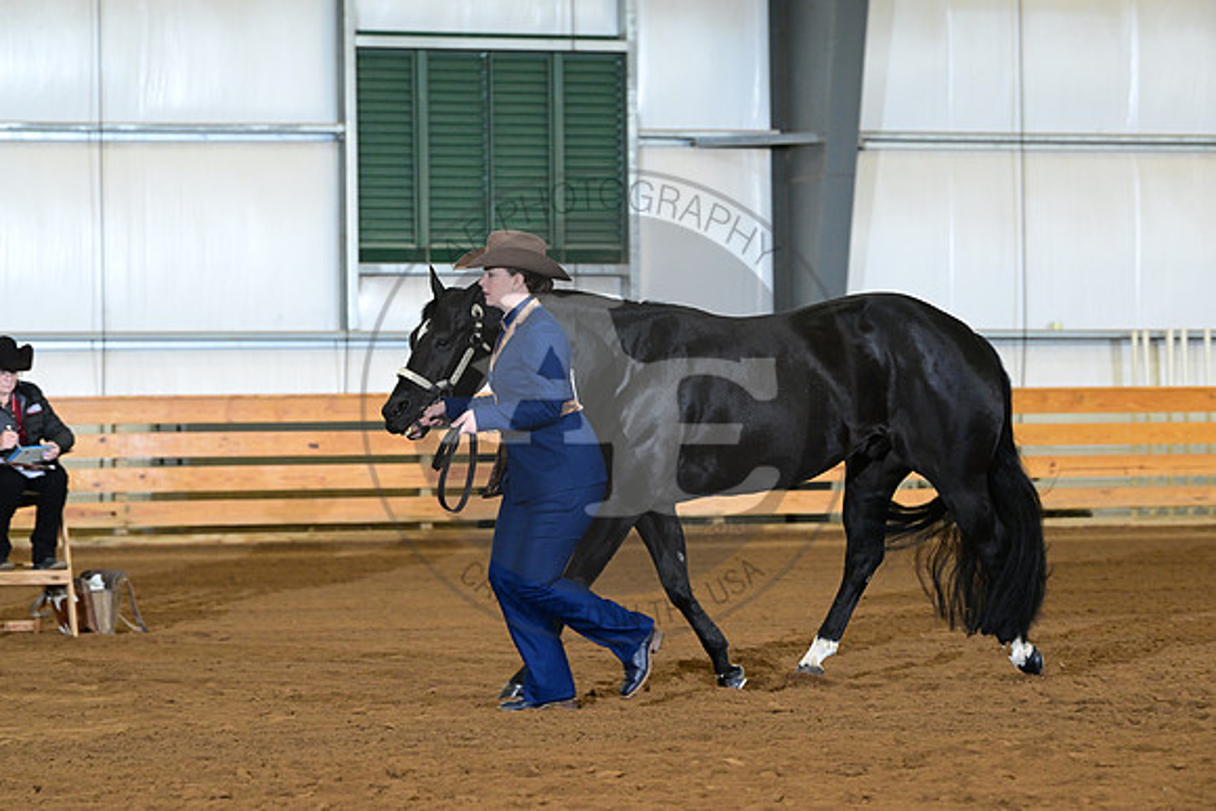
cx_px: 608
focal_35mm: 140
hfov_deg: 14.7
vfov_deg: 9.8
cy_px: 406
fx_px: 4730
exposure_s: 1/200
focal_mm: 140
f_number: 5.6
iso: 2500
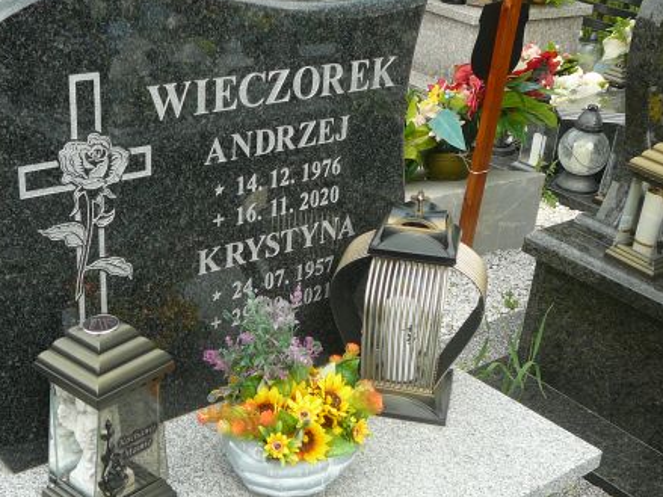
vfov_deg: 28.4
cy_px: 331
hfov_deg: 37.5
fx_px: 977
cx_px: 304
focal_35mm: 51
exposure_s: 1/320
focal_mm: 5.2
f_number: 2.8
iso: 80
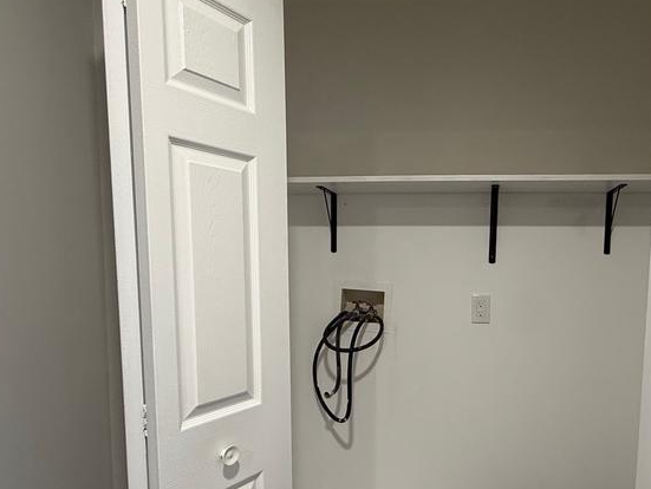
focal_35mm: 26
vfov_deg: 52.5
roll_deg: -1.1
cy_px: 308
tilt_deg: -4.9
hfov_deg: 65.2
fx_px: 489
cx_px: 442
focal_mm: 2.22
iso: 200
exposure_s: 1/60
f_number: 2.2
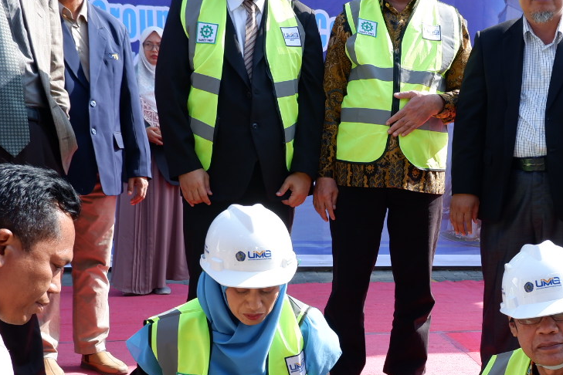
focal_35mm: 56
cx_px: 436
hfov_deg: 34.7
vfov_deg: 23.4
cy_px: 353
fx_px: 876
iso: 200
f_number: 4
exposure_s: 1/420
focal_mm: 15
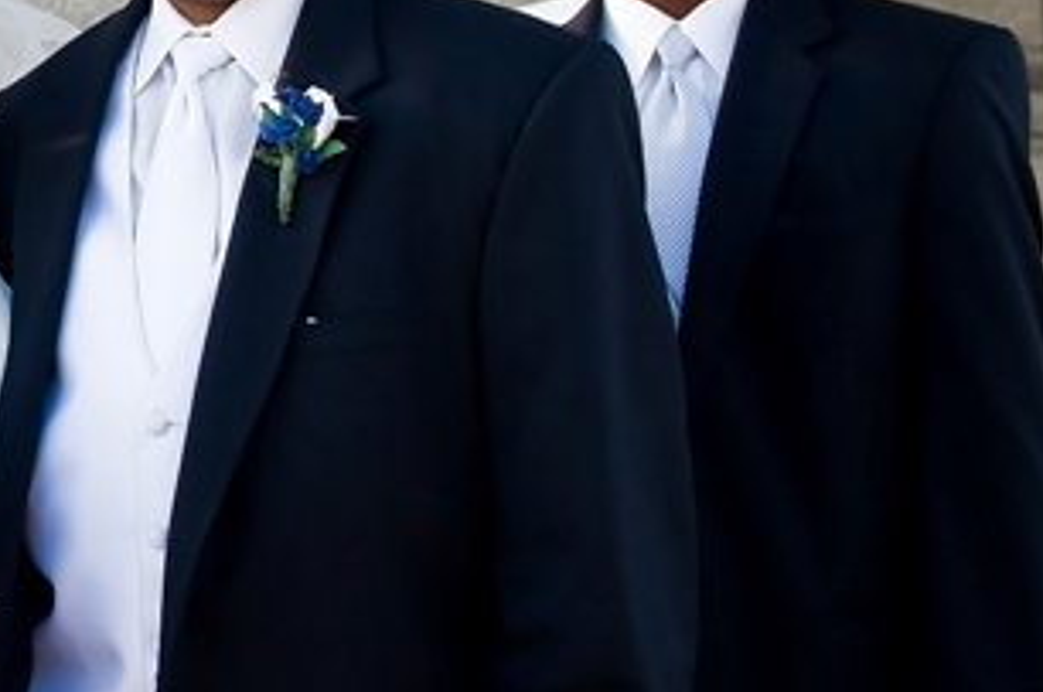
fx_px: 4264
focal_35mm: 147
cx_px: -215
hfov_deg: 13.6
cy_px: 34
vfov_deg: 9.2
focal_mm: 35
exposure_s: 1/400
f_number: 4
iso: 400
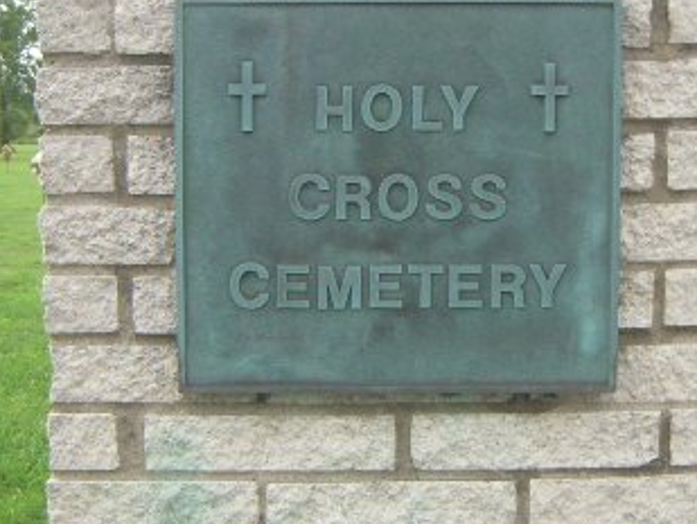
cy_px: 192
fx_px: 1168
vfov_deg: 25.2
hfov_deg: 33.2
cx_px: 397
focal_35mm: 58
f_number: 5.4
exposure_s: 1/250
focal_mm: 5
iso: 160
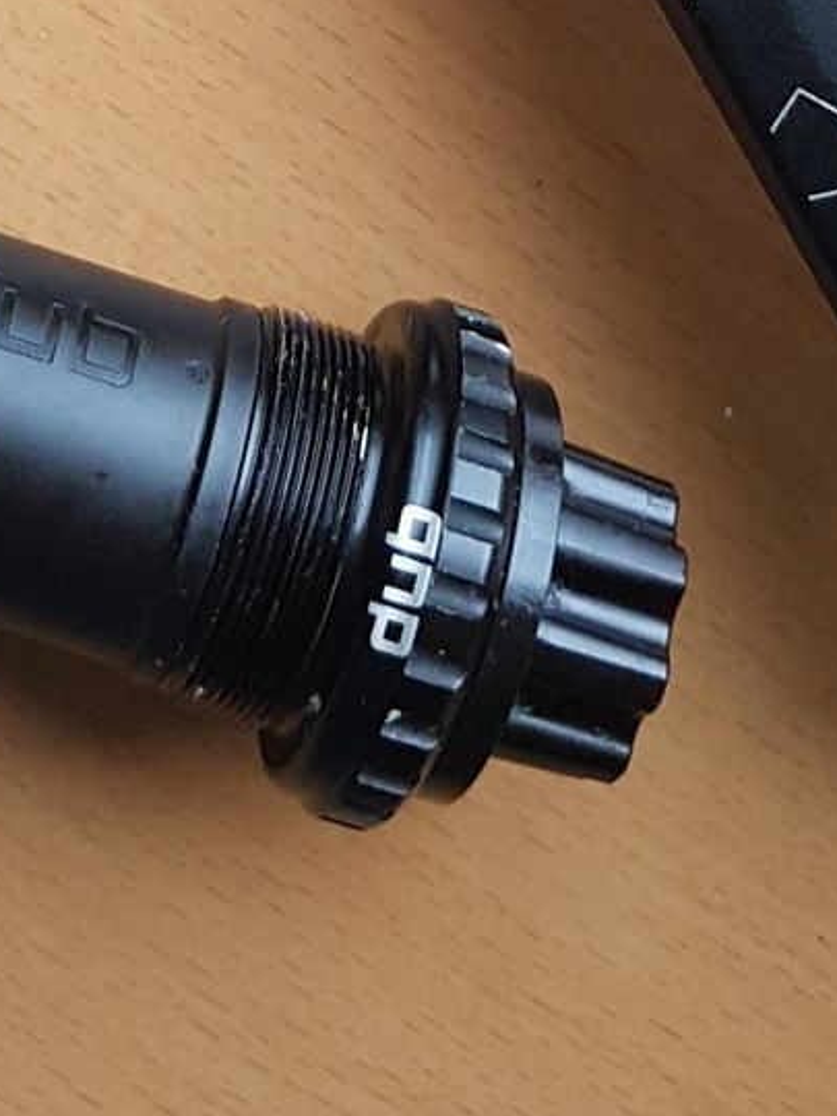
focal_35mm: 77
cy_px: -486
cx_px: 252
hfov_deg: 19.1
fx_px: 2482
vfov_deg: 21.8
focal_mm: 4.2
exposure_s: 1/24
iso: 160
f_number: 1.7
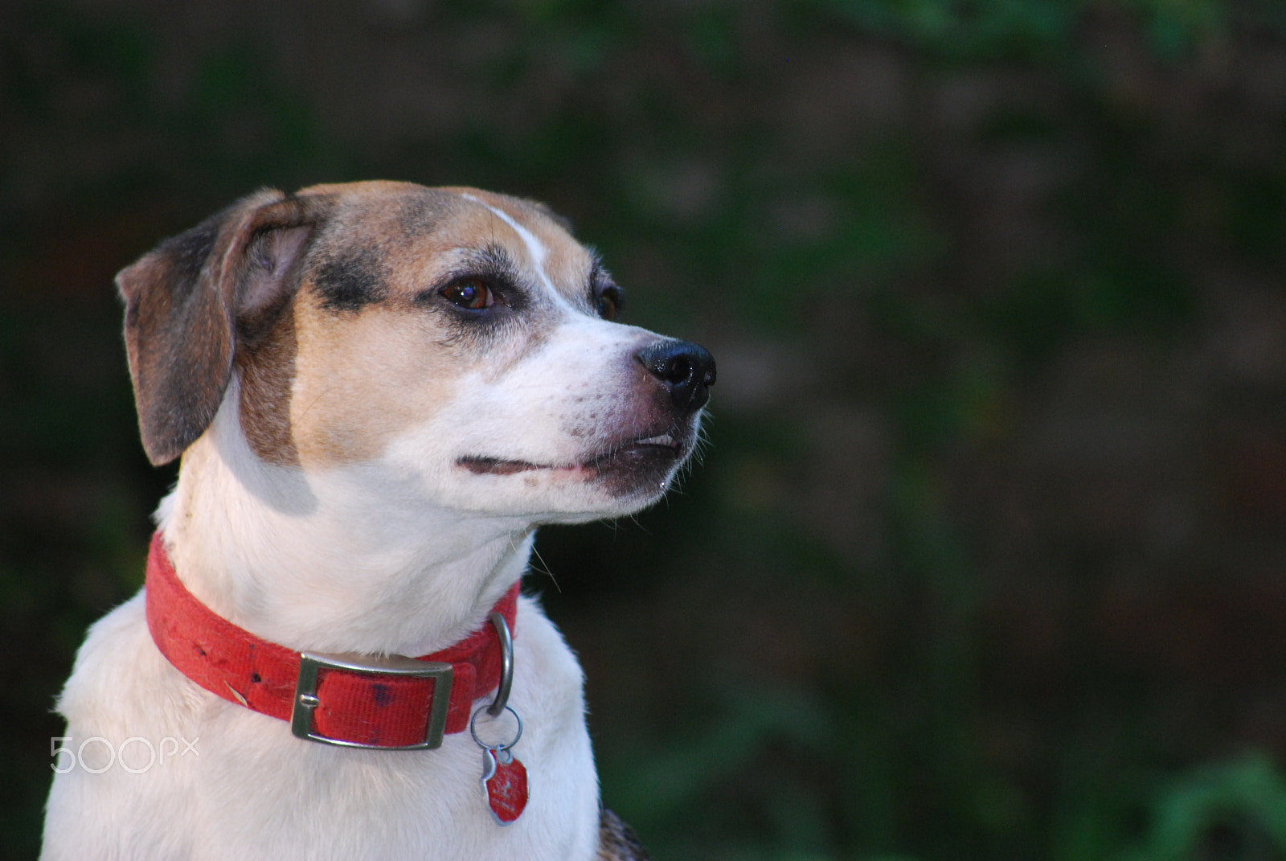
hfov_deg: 4.6
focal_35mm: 450
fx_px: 16094
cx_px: 643
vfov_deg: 3.1
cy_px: 430
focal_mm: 300
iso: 640
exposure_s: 1/60
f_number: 5.6
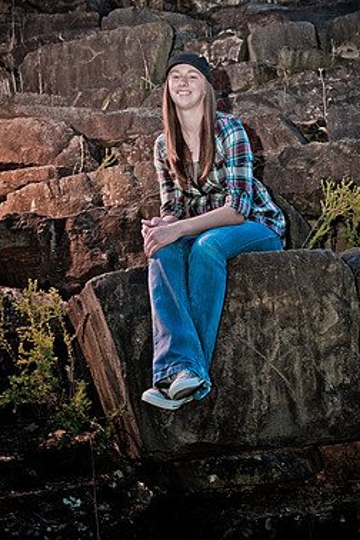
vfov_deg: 39.5
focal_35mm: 50
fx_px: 750
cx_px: 201
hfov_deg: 27.0
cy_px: 237
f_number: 2.8
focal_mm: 28
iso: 100
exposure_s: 1/60
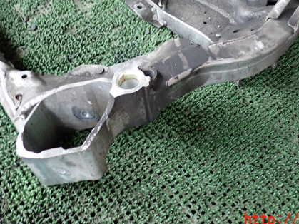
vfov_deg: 33.2
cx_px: 191
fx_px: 371
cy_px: 68
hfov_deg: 43.4
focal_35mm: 43
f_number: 2.3
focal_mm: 5.4
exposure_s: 1/30
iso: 400
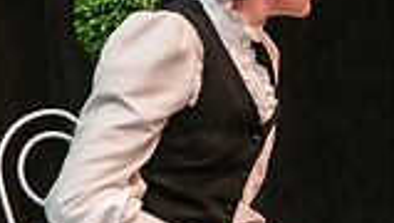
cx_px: 565
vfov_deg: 2.8
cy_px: -16
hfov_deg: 4.8
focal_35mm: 443
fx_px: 4635
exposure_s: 1/200
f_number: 3.2
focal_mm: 116
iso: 3200
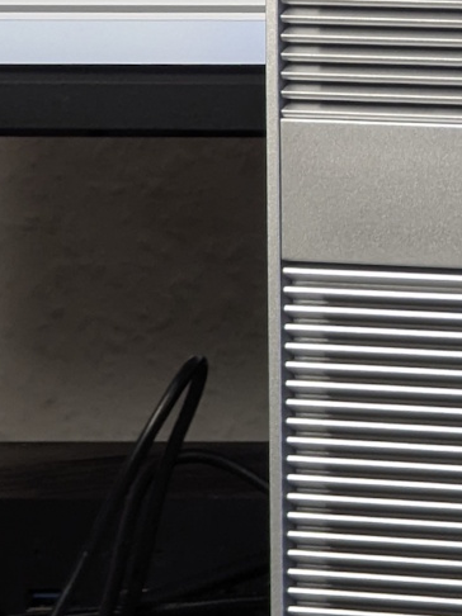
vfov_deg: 4.3
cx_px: 929
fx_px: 8246
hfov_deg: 3.2
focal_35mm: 463
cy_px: 99
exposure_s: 1/37.3
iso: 191
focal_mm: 19
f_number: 3.5
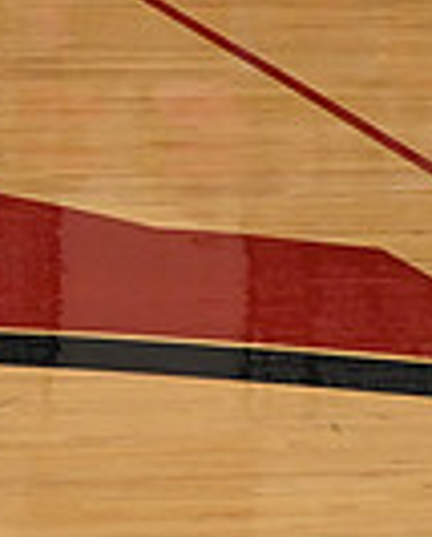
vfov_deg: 4.0
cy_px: -155
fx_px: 7613
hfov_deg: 3.2
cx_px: -698
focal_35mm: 478
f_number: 4
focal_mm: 78
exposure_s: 1/400
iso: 3200
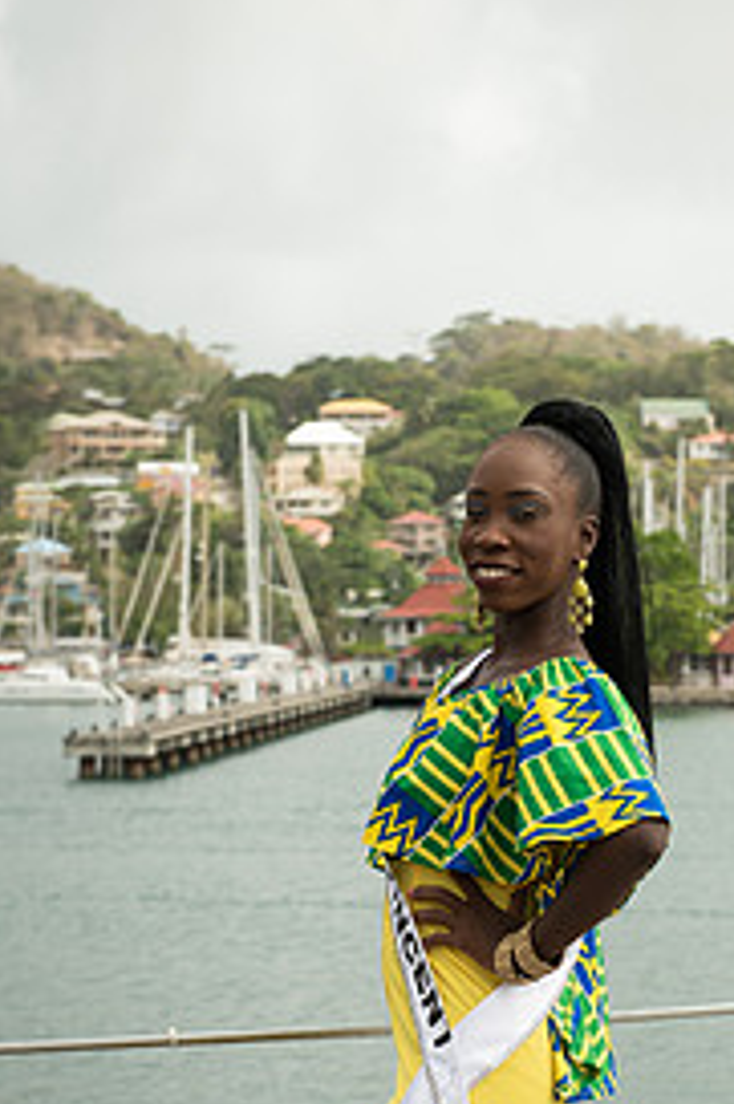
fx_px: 3552
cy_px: 816
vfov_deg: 17.6
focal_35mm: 116
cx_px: 507
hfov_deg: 11.8
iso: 100
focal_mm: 70
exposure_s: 1/160
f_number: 7.1
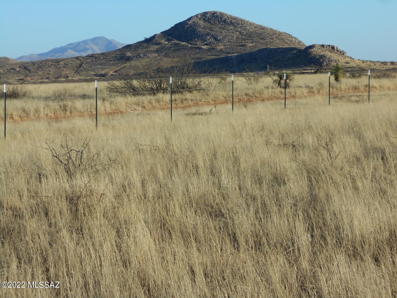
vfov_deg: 13.2
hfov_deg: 17.6
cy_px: 149
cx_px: 198
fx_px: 1284
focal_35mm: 112
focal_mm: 20.1
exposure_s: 1/250
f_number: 6
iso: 80
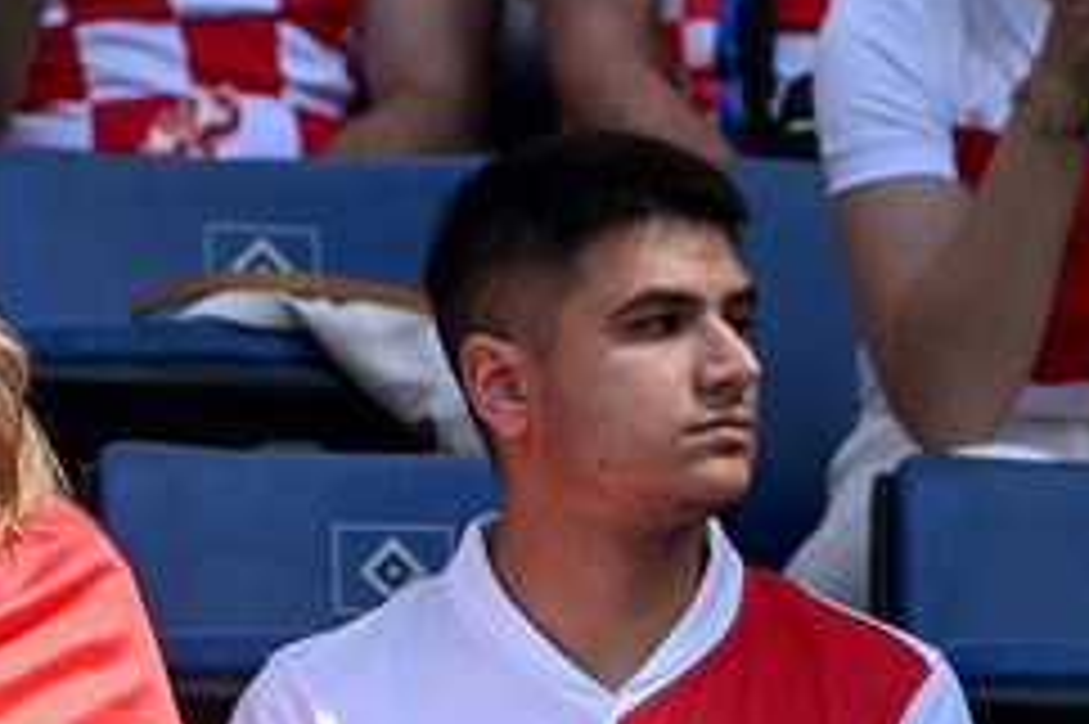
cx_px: -122
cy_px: 699
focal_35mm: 367
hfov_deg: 5.6
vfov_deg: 3.7
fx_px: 11094
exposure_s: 1/2000
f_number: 4
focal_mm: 150
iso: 500
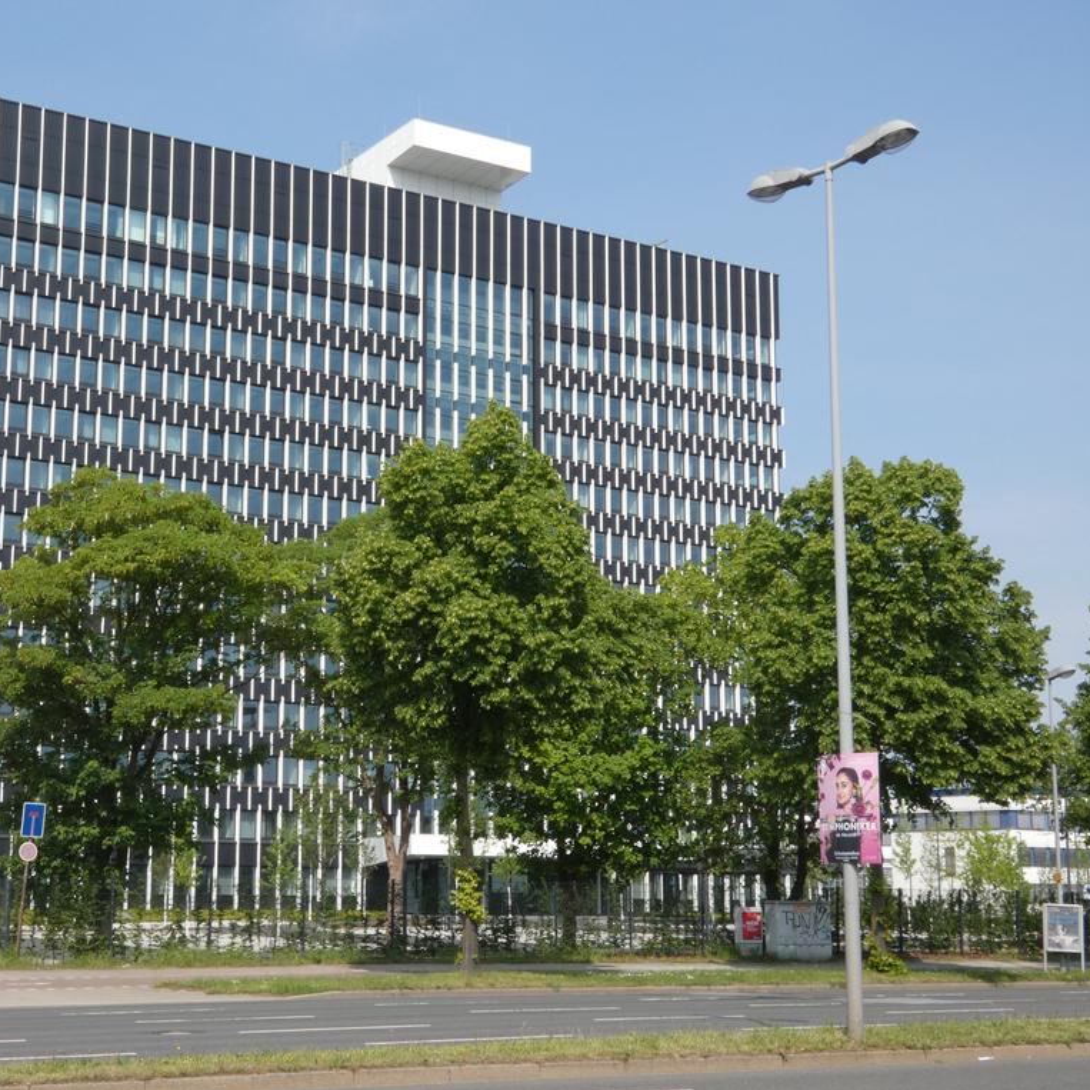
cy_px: 547
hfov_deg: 33.1
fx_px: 1817
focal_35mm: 51
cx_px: 363
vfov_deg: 33.4
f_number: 8
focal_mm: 7.8
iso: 80
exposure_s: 1/160
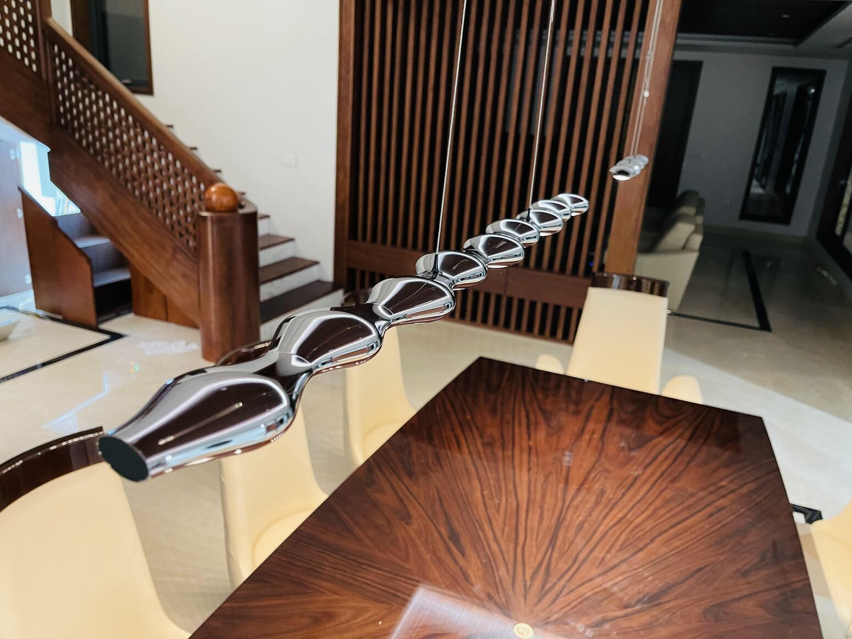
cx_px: 426
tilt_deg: -20.1
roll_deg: -4.6
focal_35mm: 26
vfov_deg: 53.1
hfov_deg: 67.3
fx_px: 640
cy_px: 320
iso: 500
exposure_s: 1/33
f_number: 1.6
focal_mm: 5.1
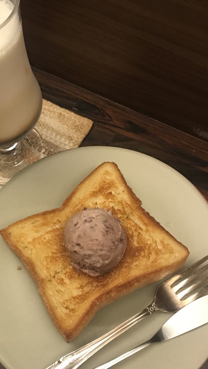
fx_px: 362
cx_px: 75
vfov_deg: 54.0
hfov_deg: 31.8
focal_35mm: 37
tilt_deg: -64.0
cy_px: 190
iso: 64
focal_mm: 3.99
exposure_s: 1/15
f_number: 1.8
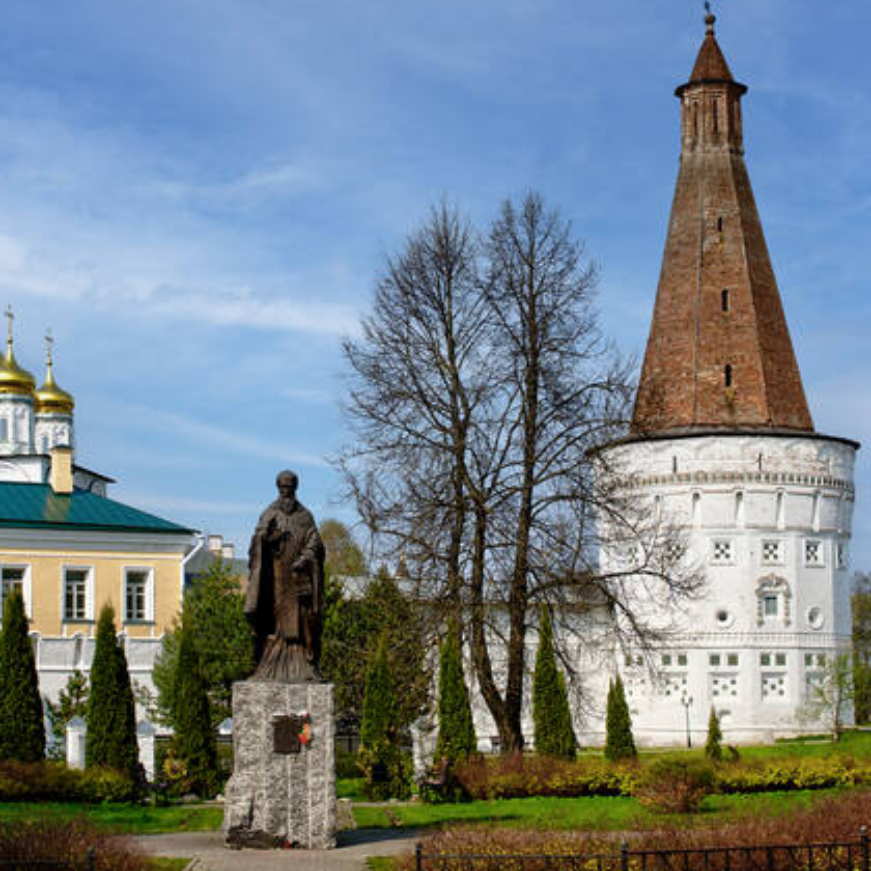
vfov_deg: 25.4
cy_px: 386
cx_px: 406
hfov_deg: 25.5
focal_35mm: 68
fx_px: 1928
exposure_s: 1/1600
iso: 320
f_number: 8
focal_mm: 31
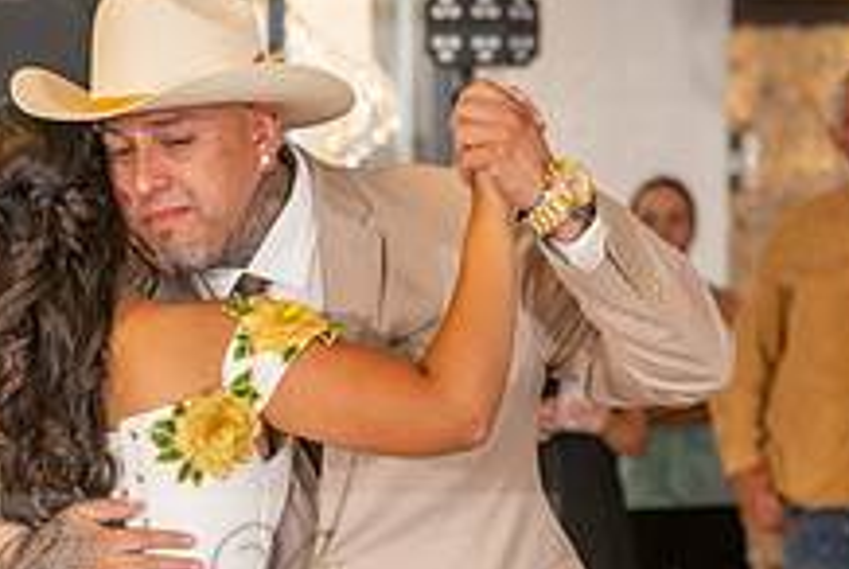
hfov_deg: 11.0
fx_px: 4392
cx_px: 230
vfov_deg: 7.4
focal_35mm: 186
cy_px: 587
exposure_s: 1/200
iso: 500
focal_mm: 70
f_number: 4.5
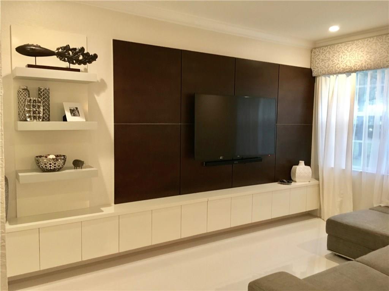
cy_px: 146
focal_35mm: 29
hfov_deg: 61.7
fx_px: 326
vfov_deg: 48.2
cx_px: 194
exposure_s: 1/30
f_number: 2.2
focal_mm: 4.15
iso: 160
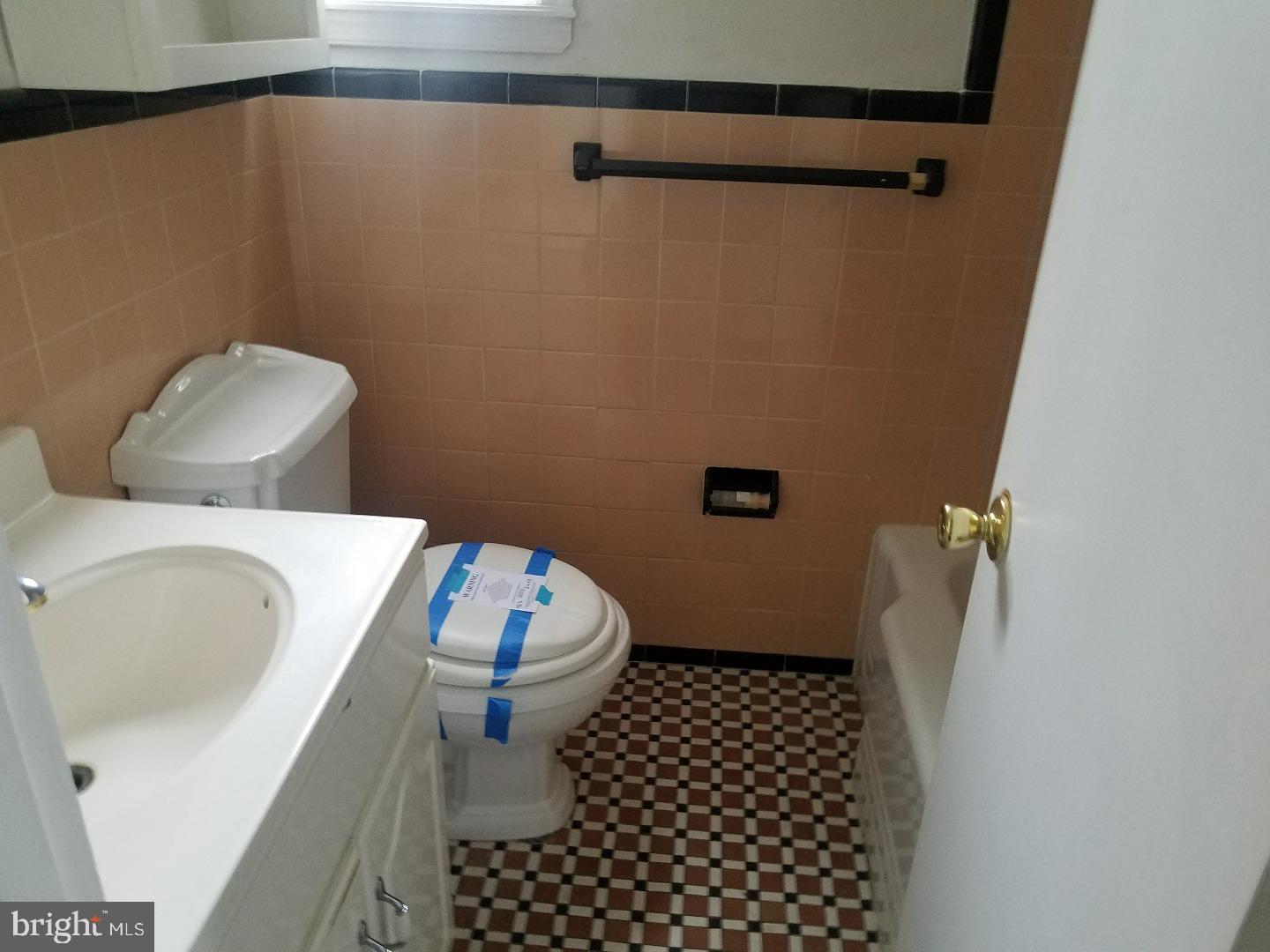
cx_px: 635
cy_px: 476
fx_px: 954
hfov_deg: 67.3
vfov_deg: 53.1
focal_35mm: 26
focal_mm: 4.2
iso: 250
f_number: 1.7
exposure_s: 1/10
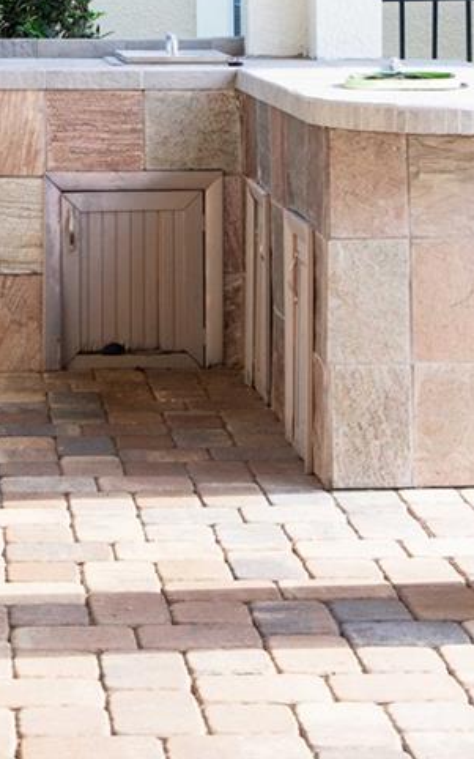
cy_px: -11
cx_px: 71
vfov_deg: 17.7
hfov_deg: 11.3
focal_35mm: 115
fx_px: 2378
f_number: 5
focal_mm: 34
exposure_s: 1/200
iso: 200
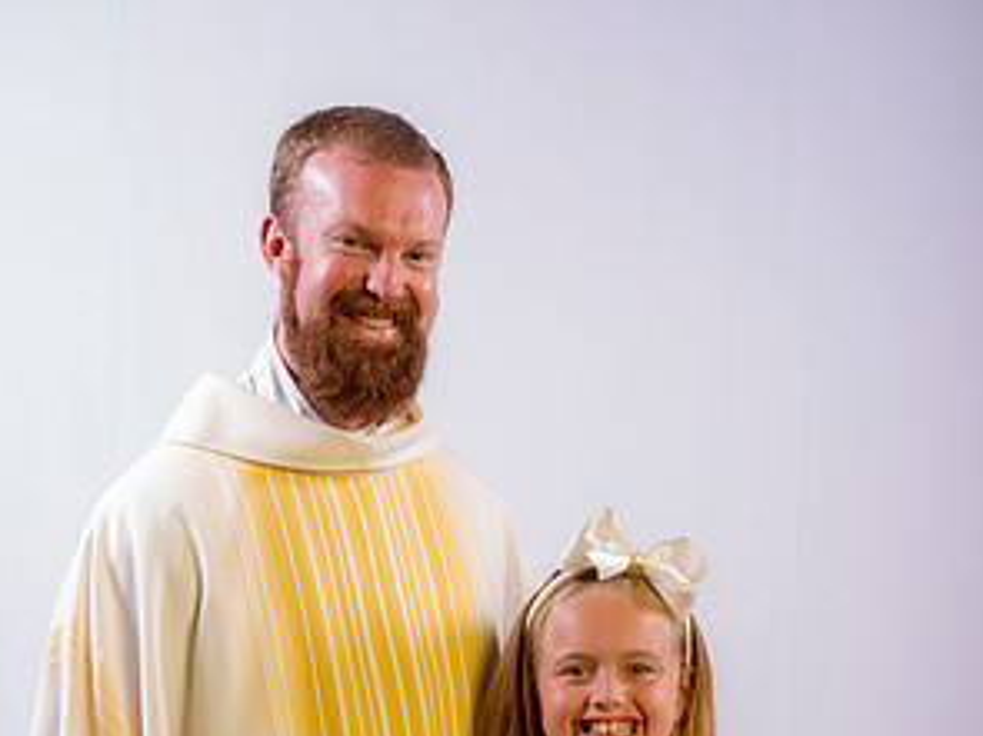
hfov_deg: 23.8
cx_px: 495
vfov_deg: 17.5
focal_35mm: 82
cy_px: 746
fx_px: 2328
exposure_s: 1/200
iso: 100
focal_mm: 56
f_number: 8
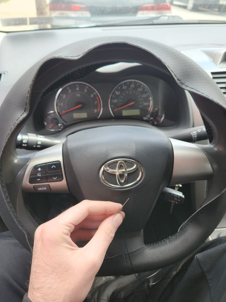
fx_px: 218
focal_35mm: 25
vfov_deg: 69.4
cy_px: 152
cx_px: 120
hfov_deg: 54.9
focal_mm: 5.4
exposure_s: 1/60
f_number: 1.8
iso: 32
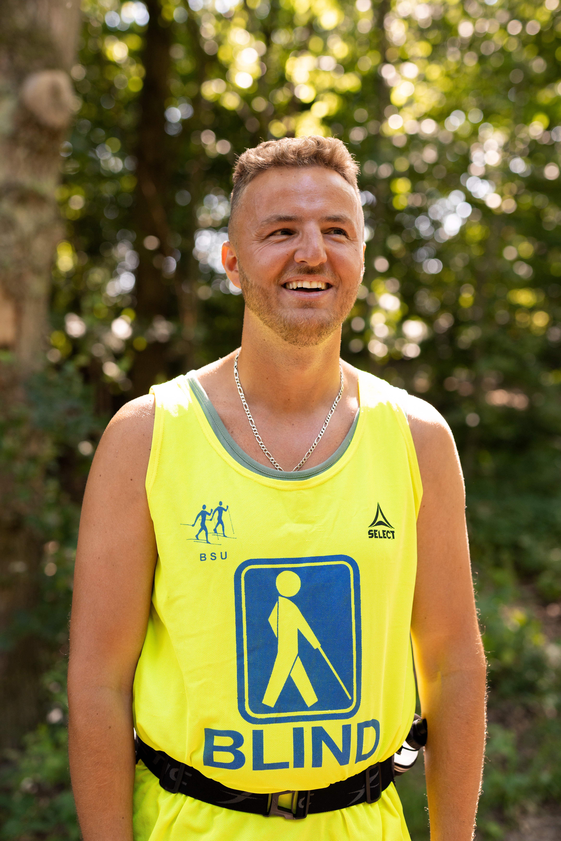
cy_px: 420
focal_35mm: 50
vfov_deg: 39.6
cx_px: 280
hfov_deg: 27.0
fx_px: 1169
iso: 400
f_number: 2.5
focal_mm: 50
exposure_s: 1/400
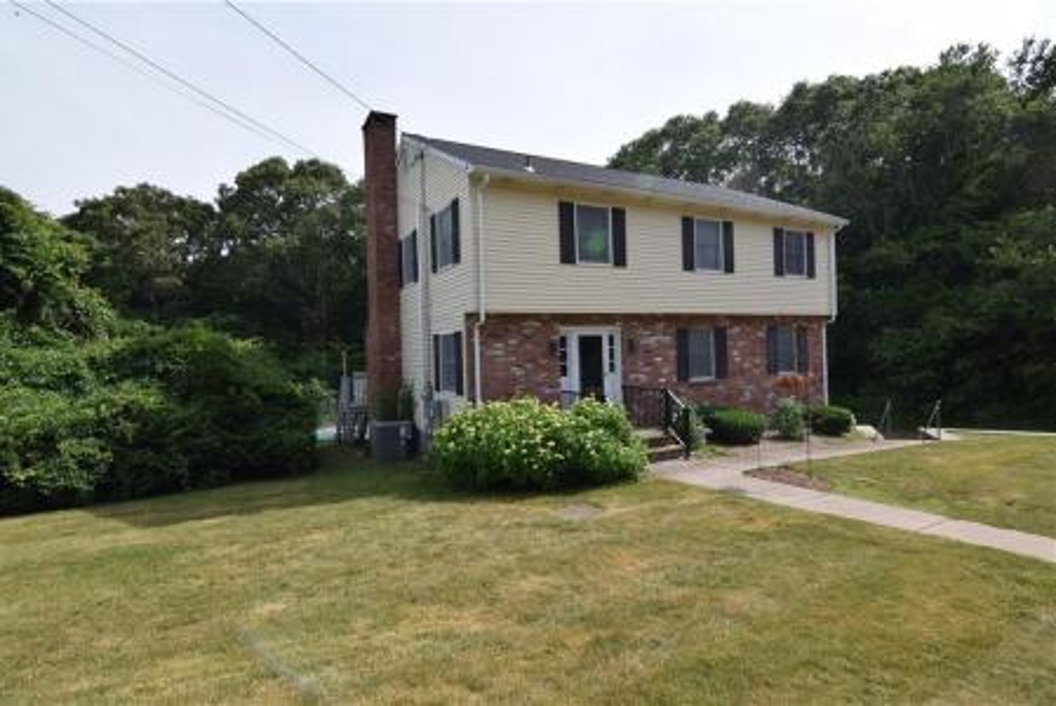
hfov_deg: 92.4
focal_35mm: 17
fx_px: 506
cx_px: 528
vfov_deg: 69.7
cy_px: 353
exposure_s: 1/320
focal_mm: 11.5
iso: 200
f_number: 9
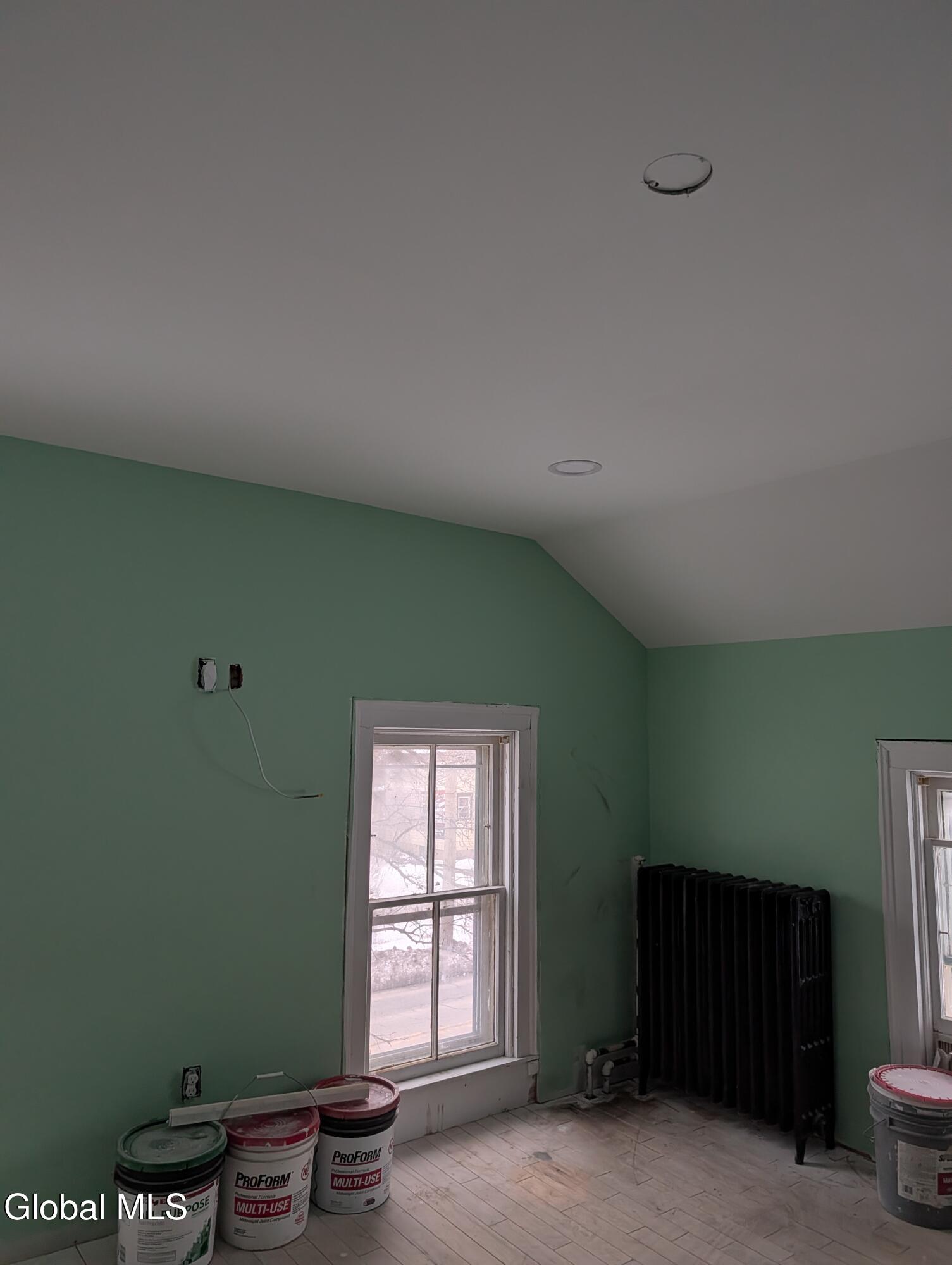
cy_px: 632
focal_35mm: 24
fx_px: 878
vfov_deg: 71.5
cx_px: 476
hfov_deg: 56.9
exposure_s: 1/150
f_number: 1.68
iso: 251
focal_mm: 6.9
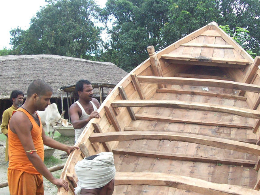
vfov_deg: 25.9
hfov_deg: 34.1
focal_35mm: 56
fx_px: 421
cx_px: 165
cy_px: 139
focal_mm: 6
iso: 80
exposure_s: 1/530
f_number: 2.7
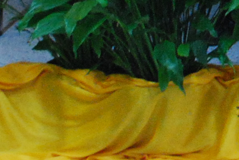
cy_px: -300
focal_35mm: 279
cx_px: 635
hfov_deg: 6.9
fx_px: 1854
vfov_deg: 4.7
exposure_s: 1/25
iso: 1600
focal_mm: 28
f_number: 5.6
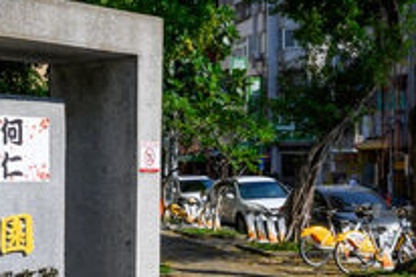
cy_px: 197
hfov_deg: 27.7
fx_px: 825
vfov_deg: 18.9
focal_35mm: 71
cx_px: 77
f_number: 10
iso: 160
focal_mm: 24.5
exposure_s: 1/250
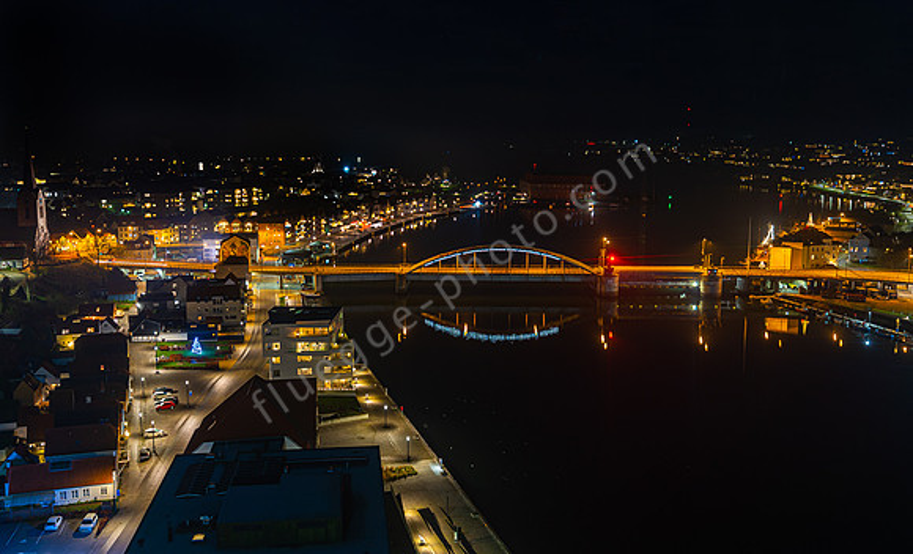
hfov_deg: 54.4
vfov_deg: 34.6
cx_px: 457
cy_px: 249
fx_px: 888
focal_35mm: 36
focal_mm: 34
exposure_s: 4
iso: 100
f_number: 2.8
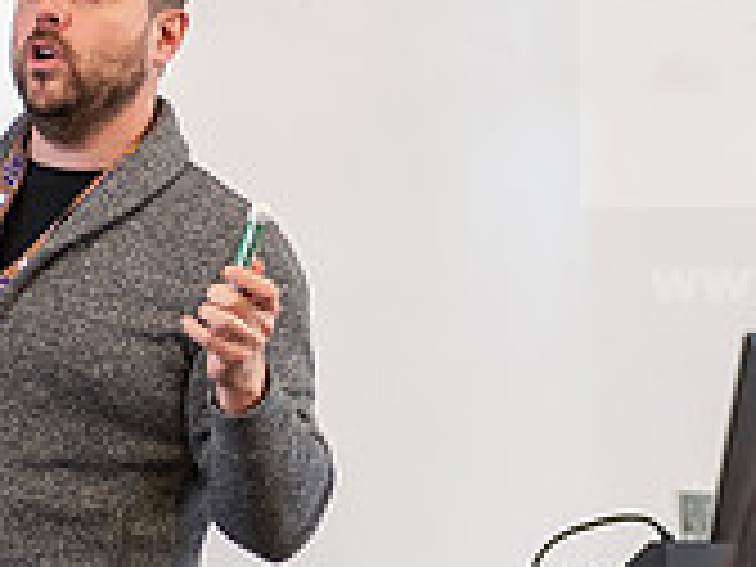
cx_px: 446
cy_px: 376
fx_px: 3778
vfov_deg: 8.6
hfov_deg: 11.4
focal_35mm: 173
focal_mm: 52
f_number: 2.8
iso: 640
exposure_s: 1/200
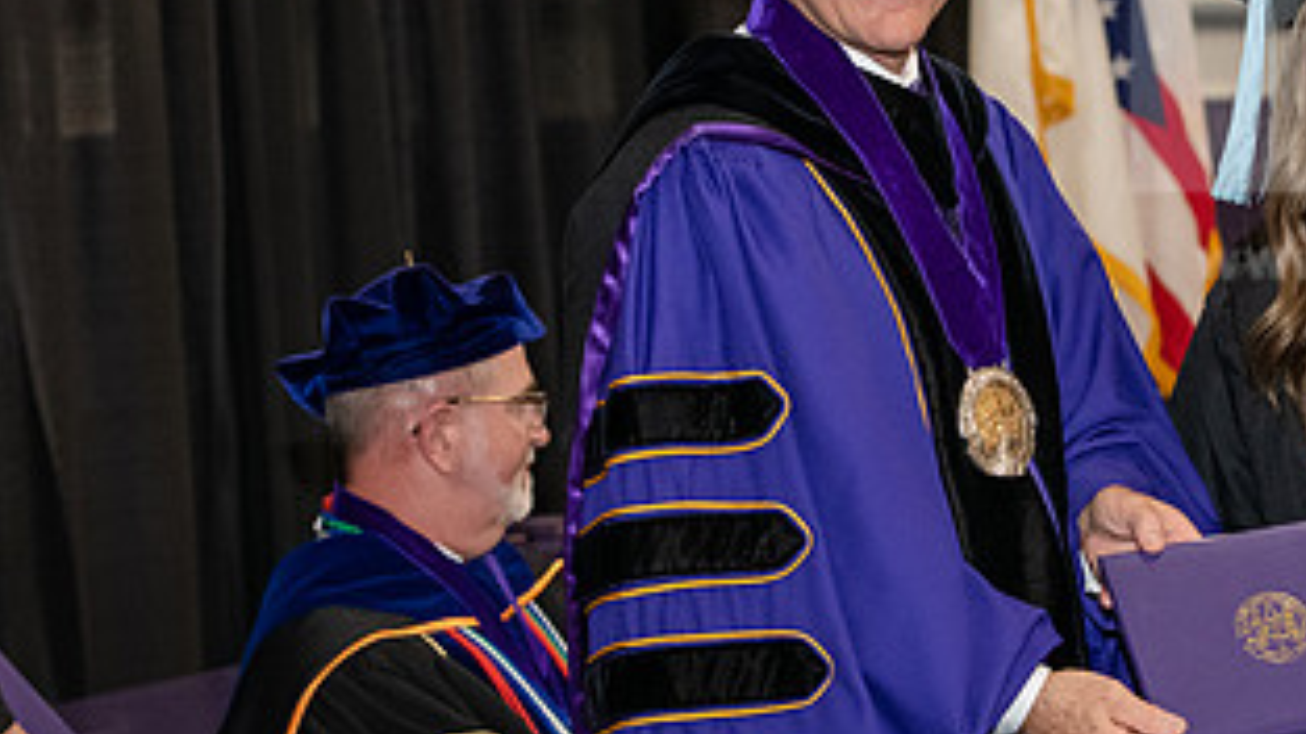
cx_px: 1006
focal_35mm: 136
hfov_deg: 15.7
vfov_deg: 8.9
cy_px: 348
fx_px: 4709
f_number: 5
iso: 2500
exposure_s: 1/200
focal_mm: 70
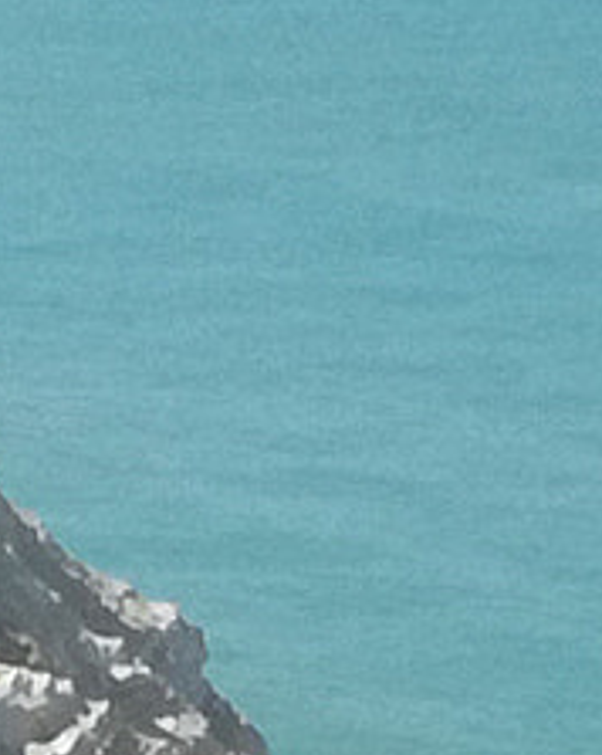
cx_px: 846
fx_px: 8118
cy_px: 1456
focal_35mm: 364
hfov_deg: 4.2
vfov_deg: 5.2
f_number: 2
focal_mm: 3.79
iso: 50
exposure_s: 1/1381
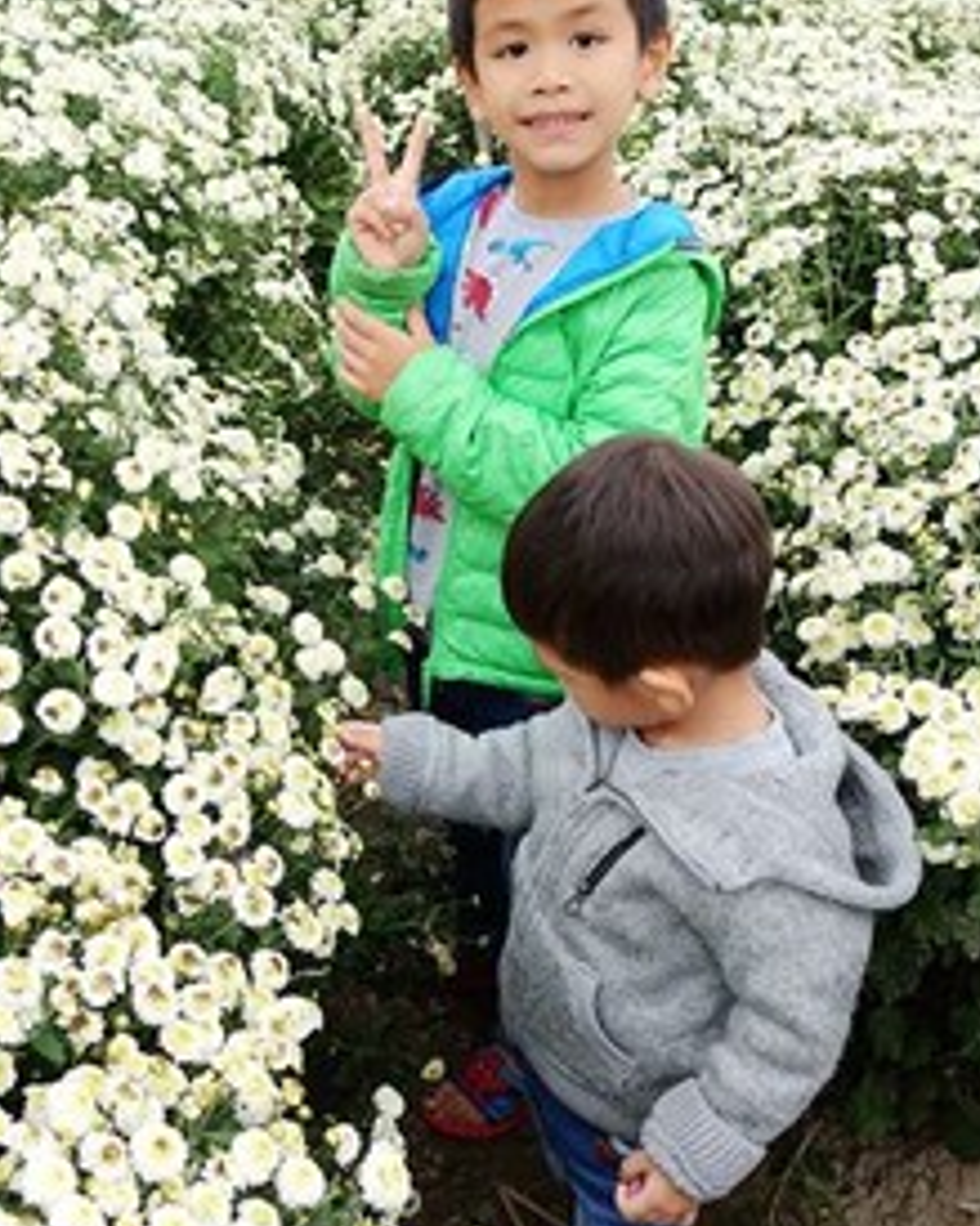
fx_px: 1342
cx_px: 452
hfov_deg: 40.1
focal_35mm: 37
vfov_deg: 49.1
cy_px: 644
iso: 125
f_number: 2.8
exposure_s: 1/125
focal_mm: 8.8
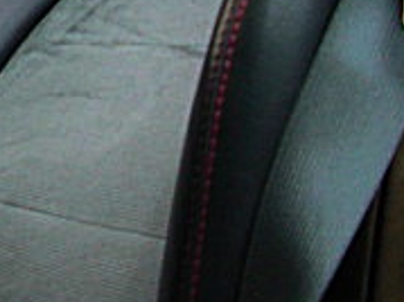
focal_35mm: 129
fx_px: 1505
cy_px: -210
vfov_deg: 10.9
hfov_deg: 14.4
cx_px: -187
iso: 100
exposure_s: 1/100
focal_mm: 6.3
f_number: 2.8
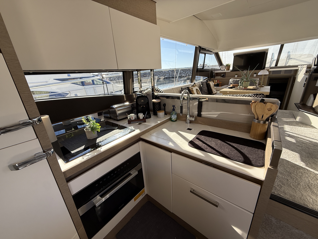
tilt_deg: -18.7
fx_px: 129
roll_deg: +4.0
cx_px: 159
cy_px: 120
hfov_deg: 102.1
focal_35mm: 14
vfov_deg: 85.7
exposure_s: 1/177
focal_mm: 2.22
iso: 64
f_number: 2.2
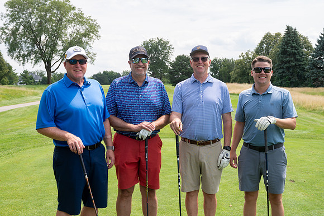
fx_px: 431
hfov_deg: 41.1
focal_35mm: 48
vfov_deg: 28.1
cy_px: 98
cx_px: 148
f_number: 6.3
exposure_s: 1/800
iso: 250
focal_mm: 44
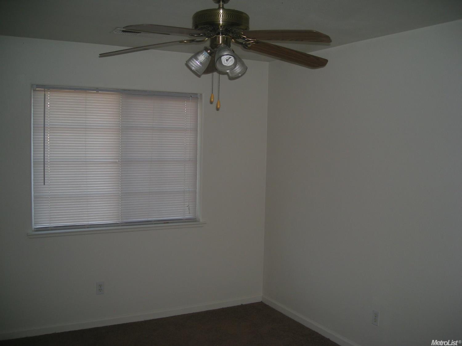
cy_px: 173
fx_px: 467
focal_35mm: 35
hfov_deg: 52.6
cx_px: 231
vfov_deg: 40.7
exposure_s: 1/51.3
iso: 67
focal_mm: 5.7
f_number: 2.8
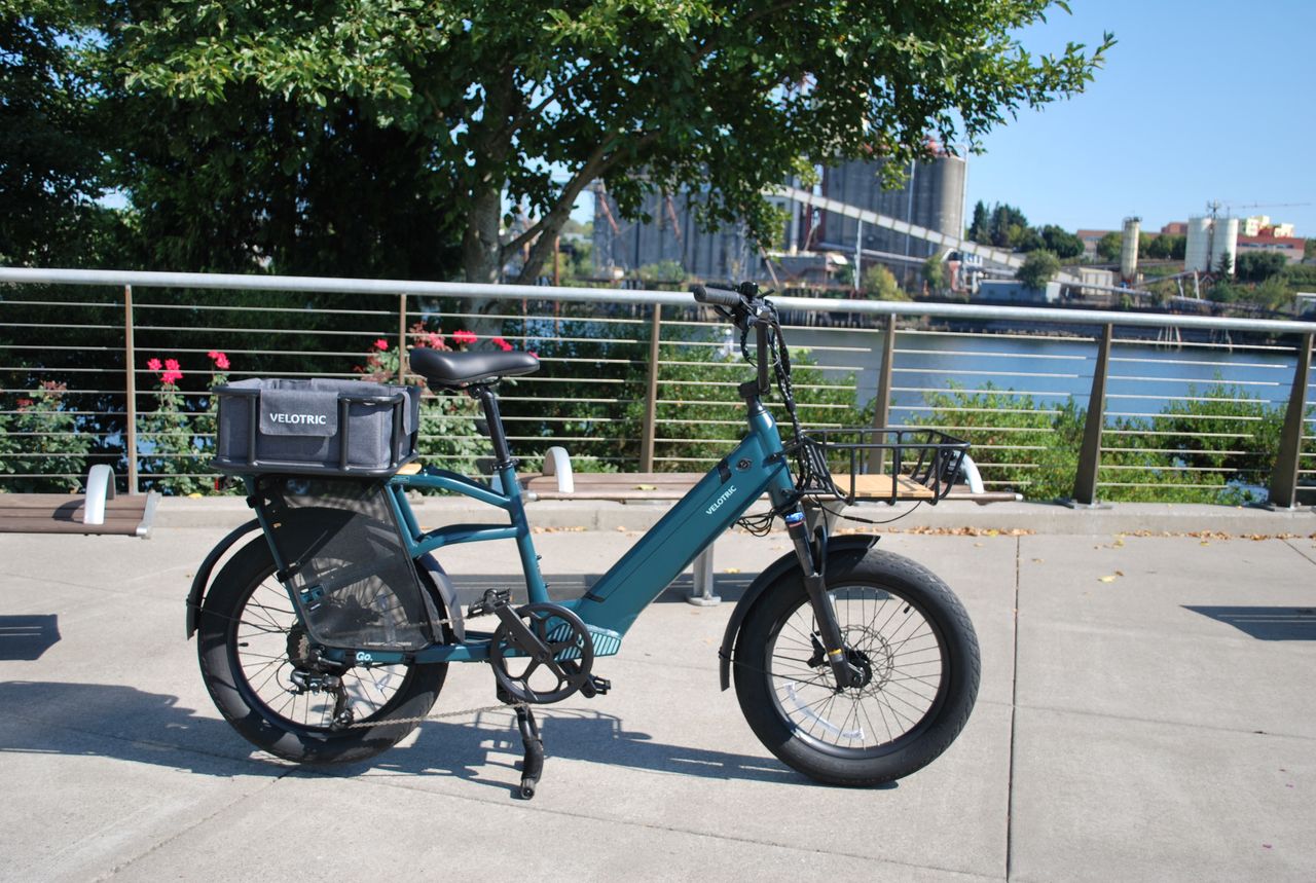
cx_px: 658
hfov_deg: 53.0
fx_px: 1319
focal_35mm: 36
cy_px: 442
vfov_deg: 37.0
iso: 100
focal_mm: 24
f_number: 4.2
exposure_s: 1/500
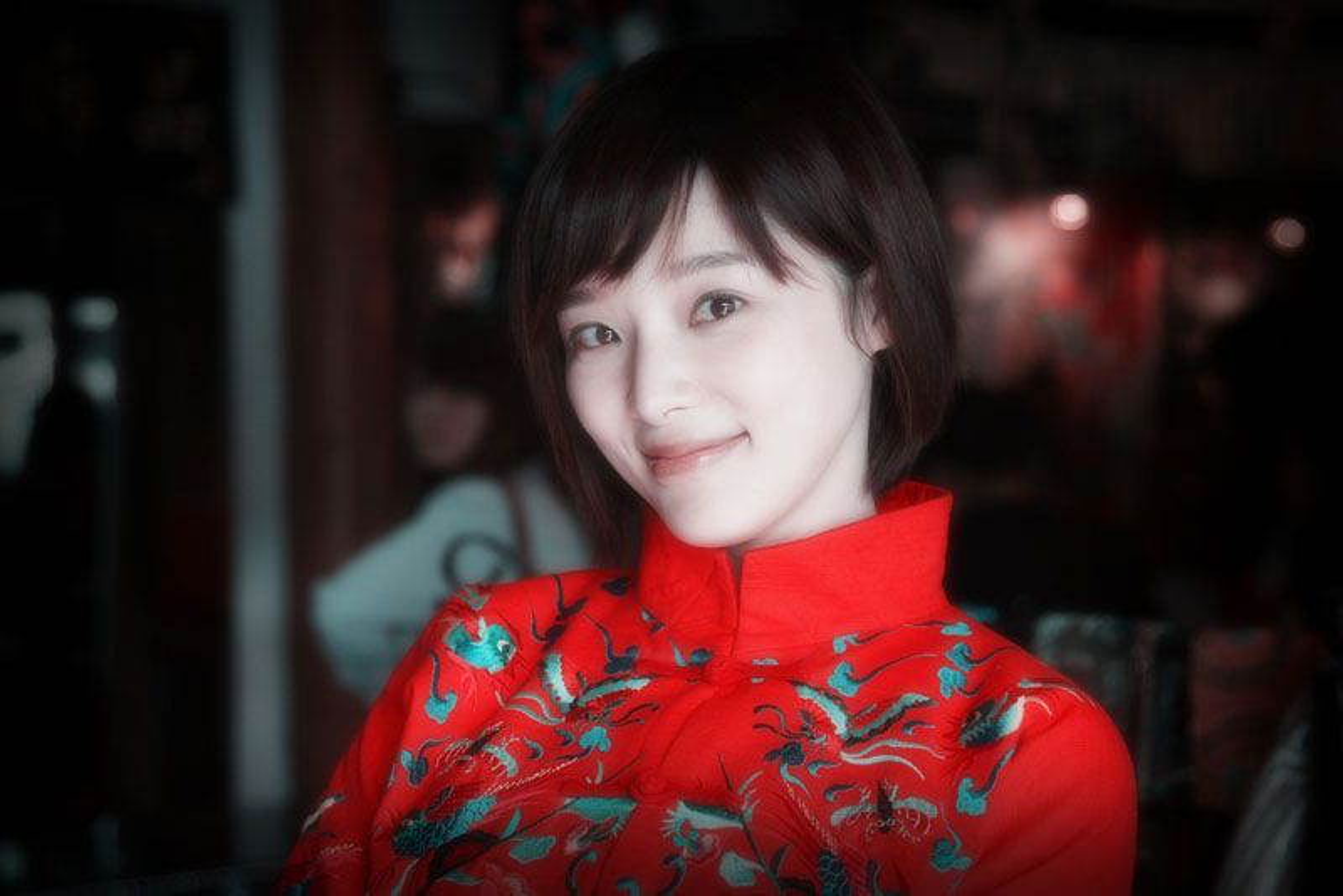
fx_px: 3172
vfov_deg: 16.1
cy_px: 448
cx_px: 672
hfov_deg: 23.9
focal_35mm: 85
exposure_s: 1/100
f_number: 4.5
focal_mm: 85
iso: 500
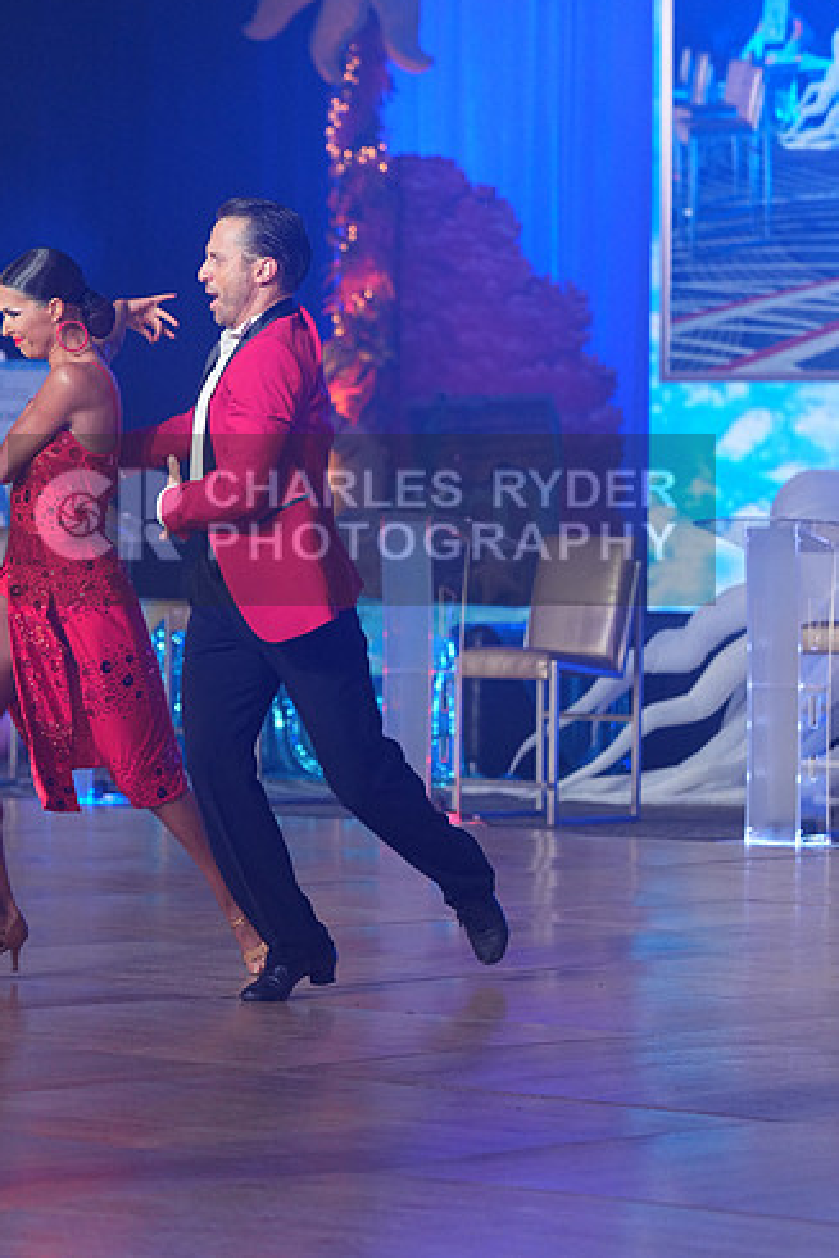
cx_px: 363
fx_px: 5414
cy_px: 521
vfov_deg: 13.2
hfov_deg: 8.9
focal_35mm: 155
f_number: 4
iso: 1600
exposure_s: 1/400
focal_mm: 131
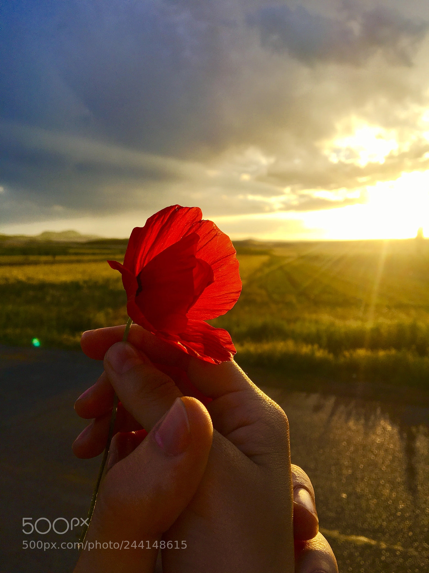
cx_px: 214
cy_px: 286
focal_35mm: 29
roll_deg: -1.1
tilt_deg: -3.3
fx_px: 479
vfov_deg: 61.7
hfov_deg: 48.2
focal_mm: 4.15
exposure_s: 1/657
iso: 25
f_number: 2.2
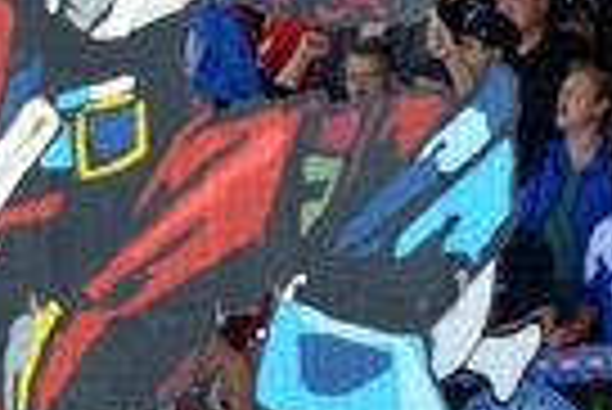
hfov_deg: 2.7
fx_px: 12814
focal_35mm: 753
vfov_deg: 1.8
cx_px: 68
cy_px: 347
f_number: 3.2
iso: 800
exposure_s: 1/800
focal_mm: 120
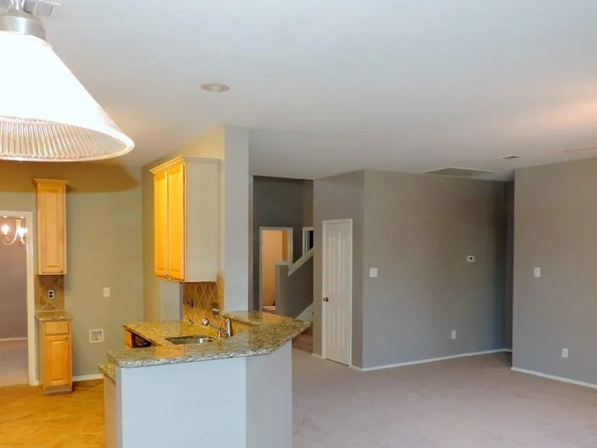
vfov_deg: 46.5
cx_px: 278
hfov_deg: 59.9
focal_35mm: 30
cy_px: 269
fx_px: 517
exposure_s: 1/40
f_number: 3
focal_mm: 4.3
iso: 360
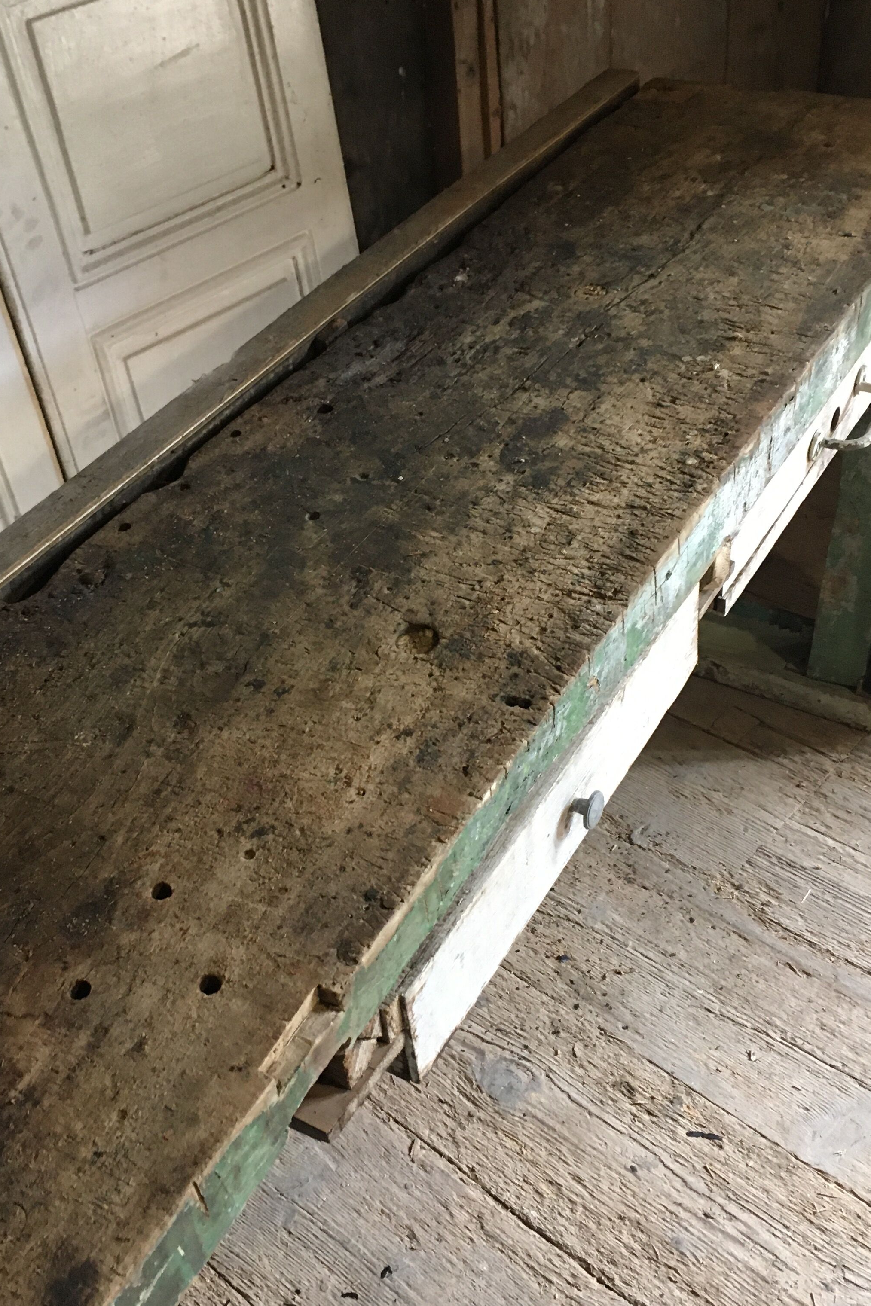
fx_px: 1451
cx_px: 383
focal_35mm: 40
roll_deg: +9.9
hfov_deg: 33.4
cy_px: 671
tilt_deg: -38.6
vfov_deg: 48.5
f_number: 2.2
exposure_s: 1/33
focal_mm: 4.15
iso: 200
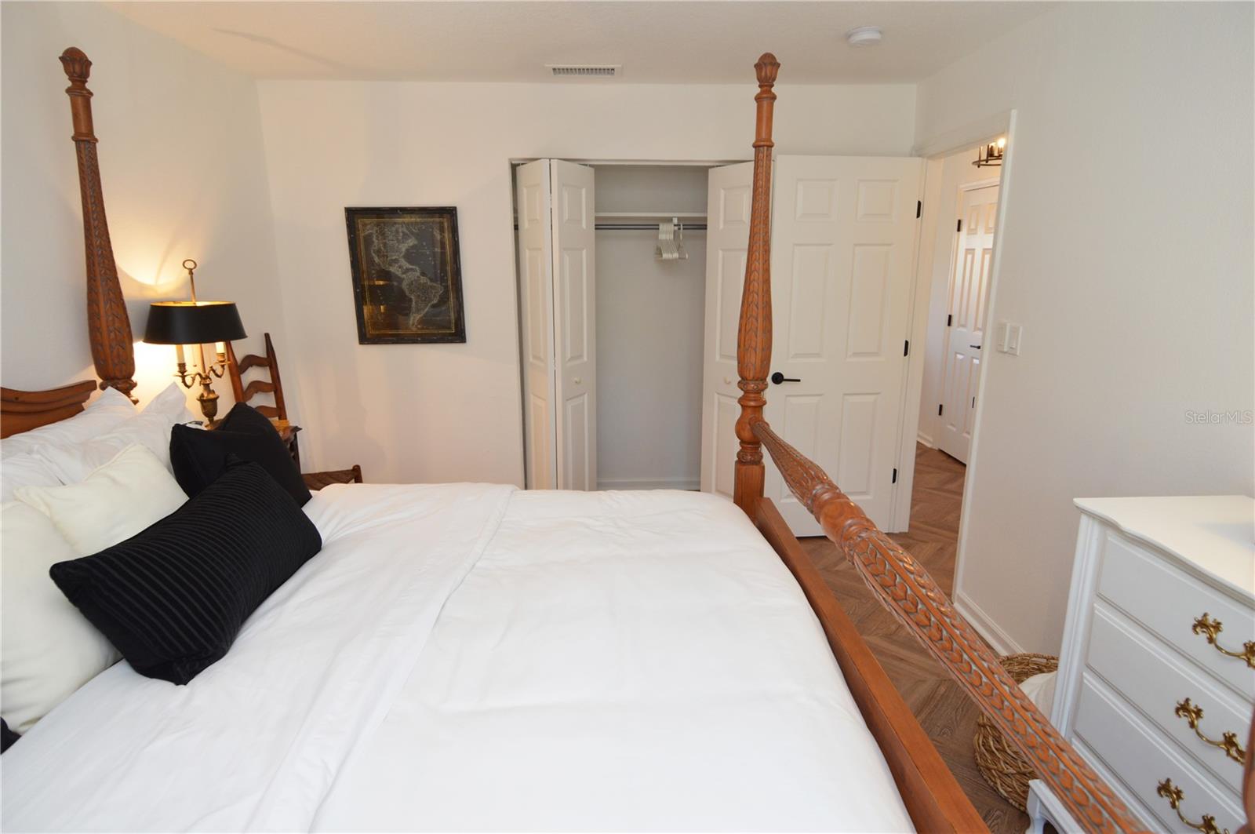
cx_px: 628
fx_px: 627
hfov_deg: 90.1
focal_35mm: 18
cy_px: 417
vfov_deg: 67.3
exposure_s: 1/80
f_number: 4.5
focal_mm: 12
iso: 400
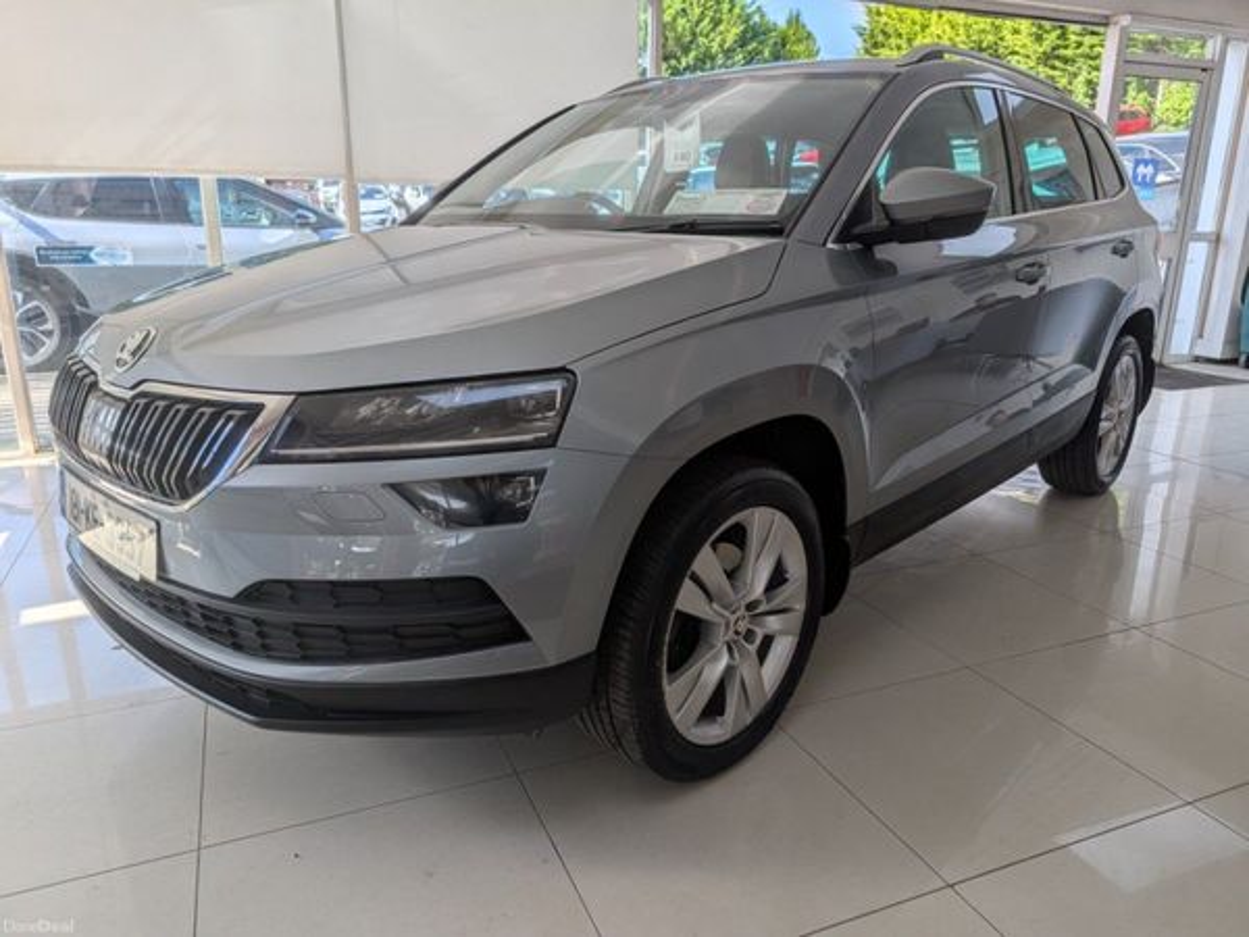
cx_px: 624
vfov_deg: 56.8
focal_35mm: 24
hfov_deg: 71.6
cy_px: 468
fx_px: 866
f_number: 1.68
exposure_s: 1/1312
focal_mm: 6.9
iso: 19
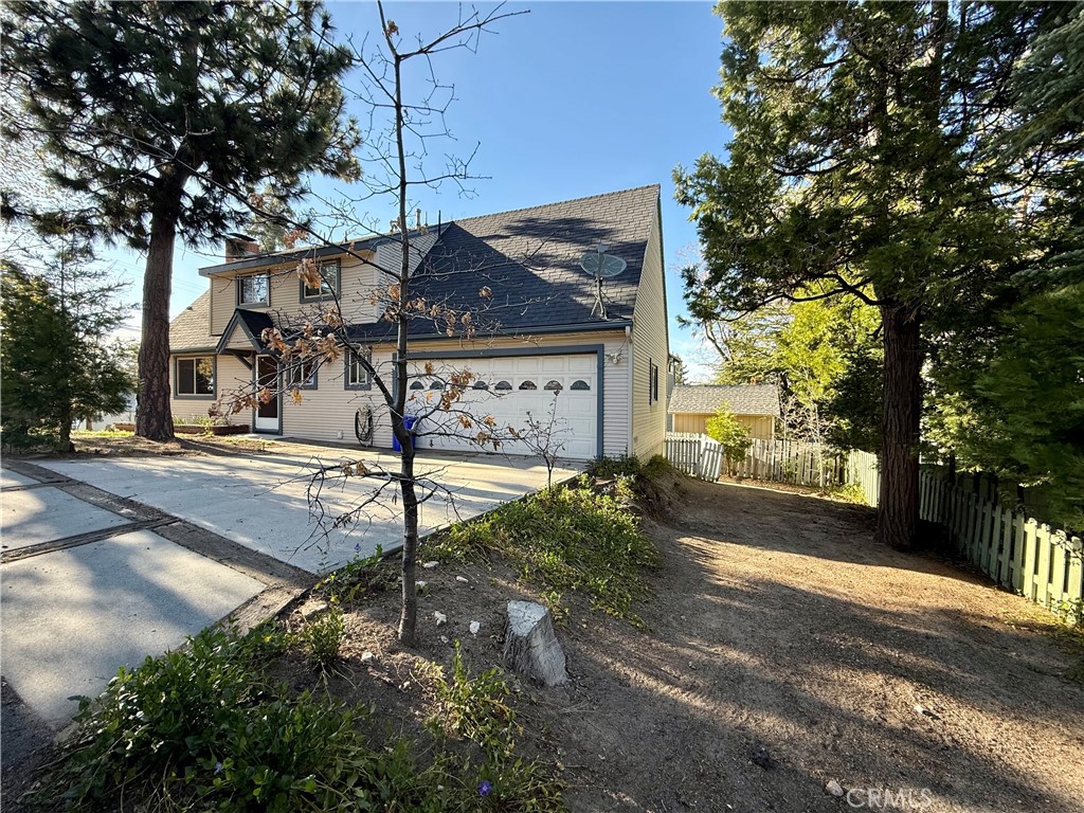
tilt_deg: -1.7
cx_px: 542
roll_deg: -0.7
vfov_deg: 85.7
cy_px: 406
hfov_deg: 102.1
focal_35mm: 14
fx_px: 438
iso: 64
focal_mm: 2.22
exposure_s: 1/365
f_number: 2.2
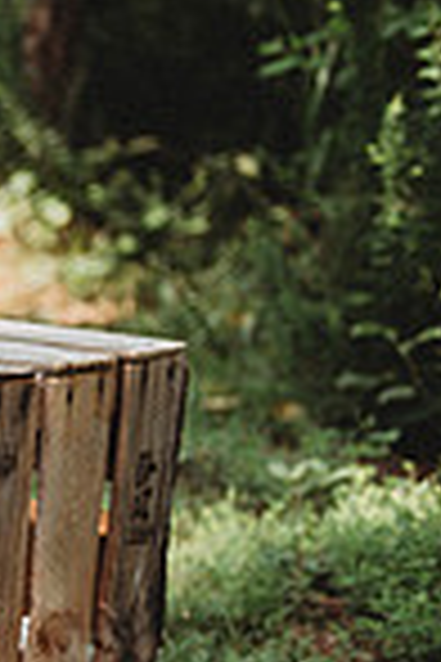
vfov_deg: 14.8
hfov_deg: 8.5
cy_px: 471
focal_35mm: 138
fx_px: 2536
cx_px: -824
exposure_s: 1/320
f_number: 2.8
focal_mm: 35
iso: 100
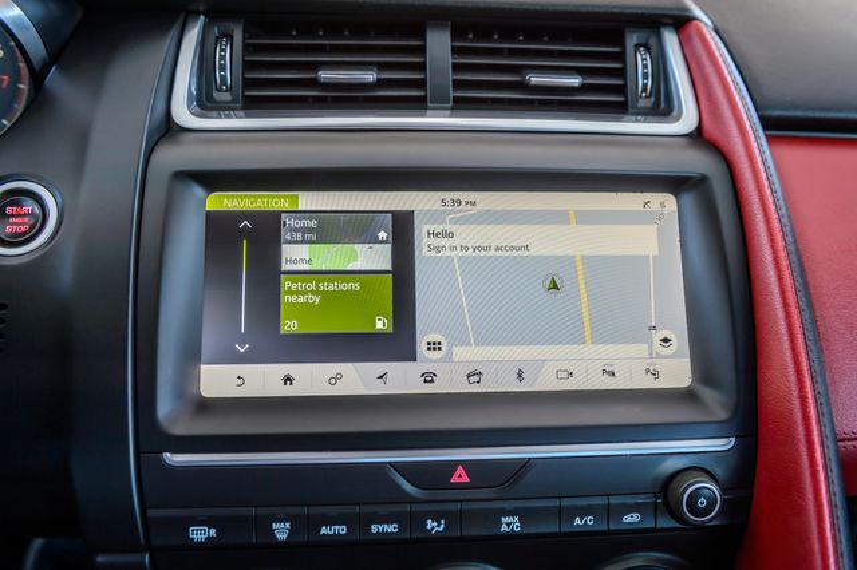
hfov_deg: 59.0
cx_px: 428
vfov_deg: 41.3
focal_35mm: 32
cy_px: 285
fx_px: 757
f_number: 4
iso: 400
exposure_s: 1/125
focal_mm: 31
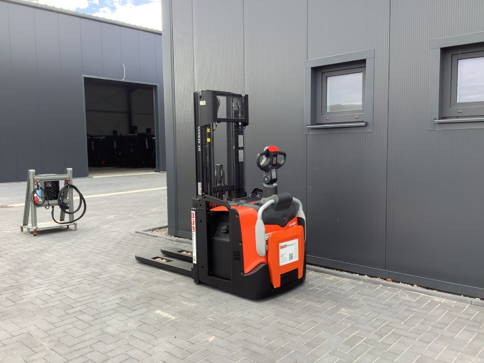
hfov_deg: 58.4
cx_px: 242
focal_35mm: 31
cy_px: 182
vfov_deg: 45.4
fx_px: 433
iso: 25
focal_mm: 3.3
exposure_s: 1/151
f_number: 2.4
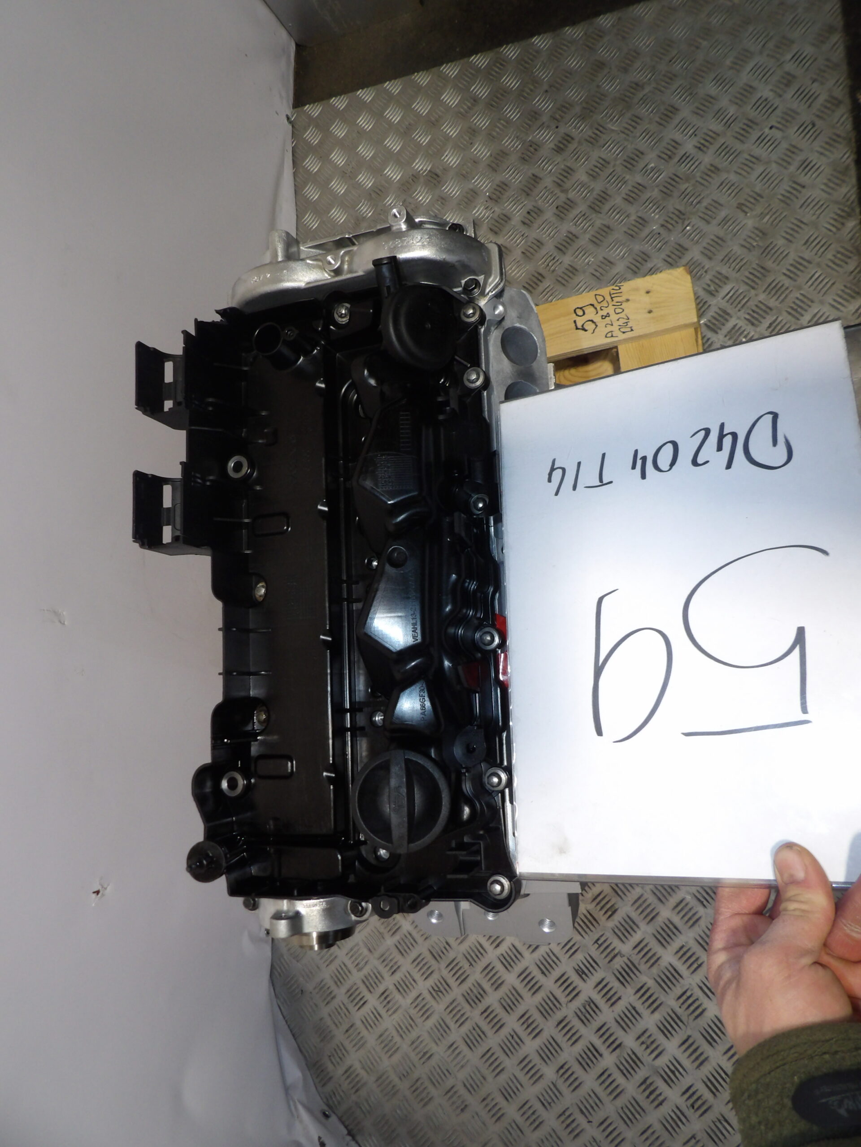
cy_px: 574
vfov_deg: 71.6
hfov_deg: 56.8
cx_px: 430
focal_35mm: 24
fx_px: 796
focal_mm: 4.3
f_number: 3.2
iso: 200
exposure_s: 1/60
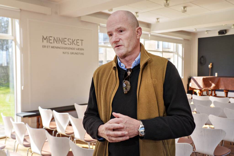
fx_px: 202
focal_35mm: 31
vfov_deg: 42.3
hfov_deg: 60.3
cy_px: 78
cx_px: 117
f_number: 5.6
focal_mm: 31
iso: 250
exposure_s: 1/125
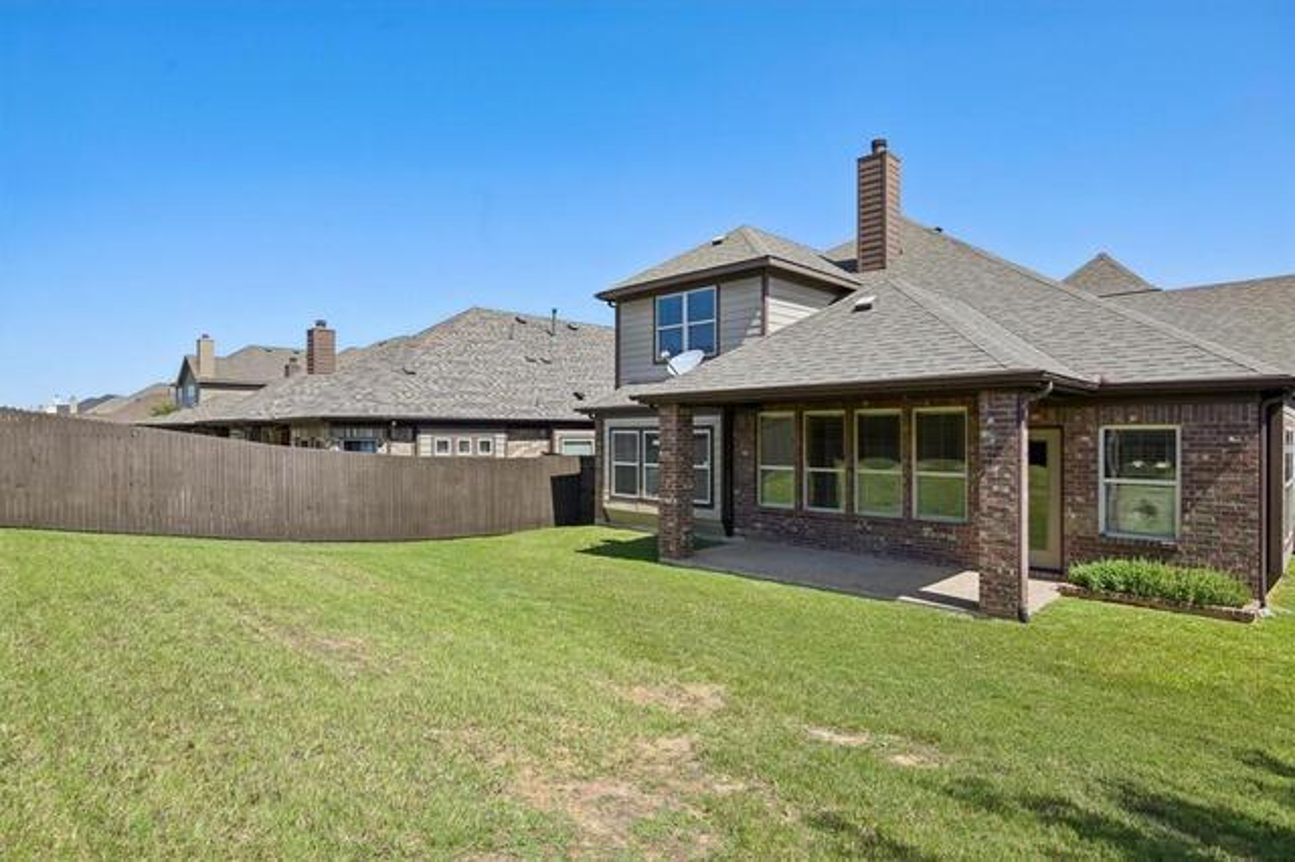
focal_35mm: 19
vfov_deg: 64.5
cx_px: 648
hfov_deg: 86.9
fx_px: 683
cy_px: 431
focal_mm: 19
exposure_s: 1/1000
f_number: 8
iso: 400
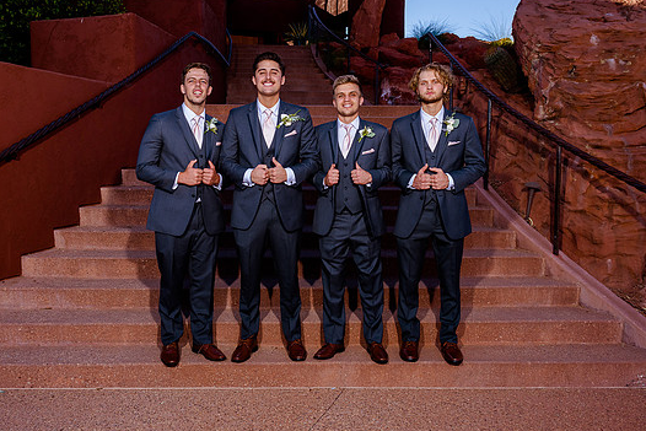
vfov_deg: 41.1
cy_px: 186
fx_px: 574
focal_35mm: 32
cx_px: 271
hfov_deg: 58.4
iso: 200
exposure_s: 1/160
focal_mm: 24
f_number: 8
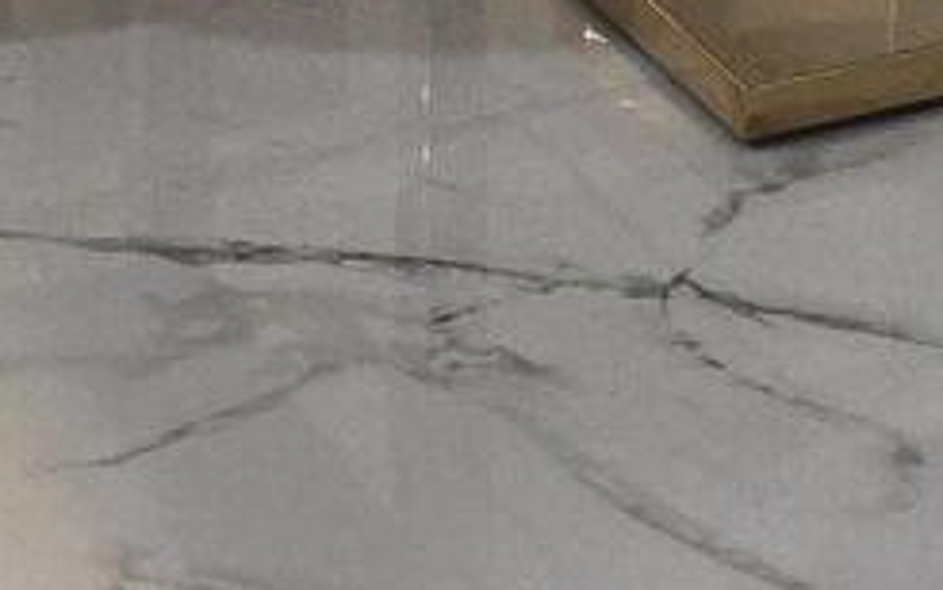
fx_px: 5091
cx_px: 1031
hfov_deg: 10.5
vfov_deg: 6.1
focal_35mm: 198
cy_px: -1264
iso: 100
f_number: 1.7
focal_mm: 6.3
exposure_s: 1/60
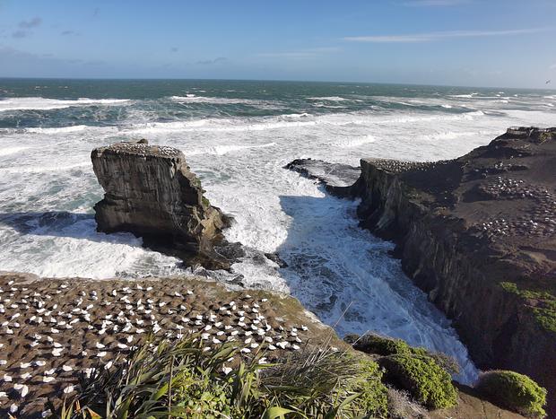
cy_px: 210
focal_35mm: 18
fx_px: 290
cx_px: 278
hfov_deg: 87.7
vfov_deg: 71.7
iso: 50
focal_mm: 4.4
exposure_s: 1/2392
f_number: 1.8
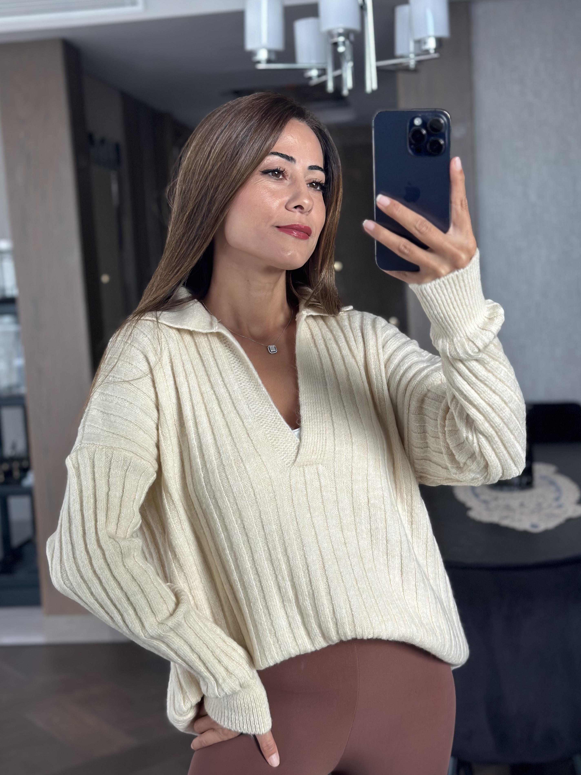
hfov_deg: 28.6
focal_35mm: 51
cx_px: 299
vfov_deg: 37.5
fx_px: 1141
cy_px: 407
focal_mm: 6.86
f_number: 1.78
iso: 125
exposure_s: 1/97
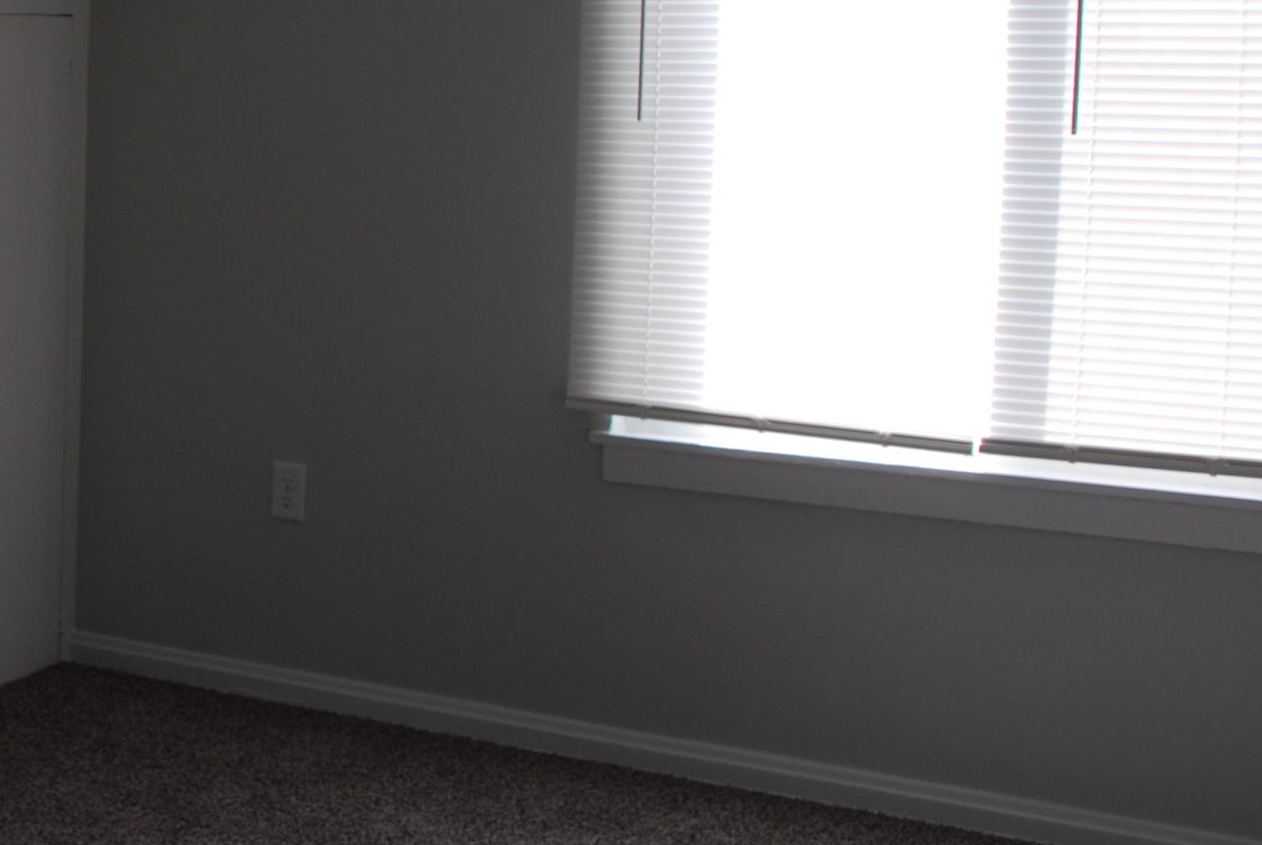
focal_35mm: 62
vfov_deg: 21.9
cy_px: 273
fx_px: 2176
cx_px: -85
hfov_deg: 29.5
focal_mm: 18
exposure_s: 1/100
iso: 200
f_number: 5
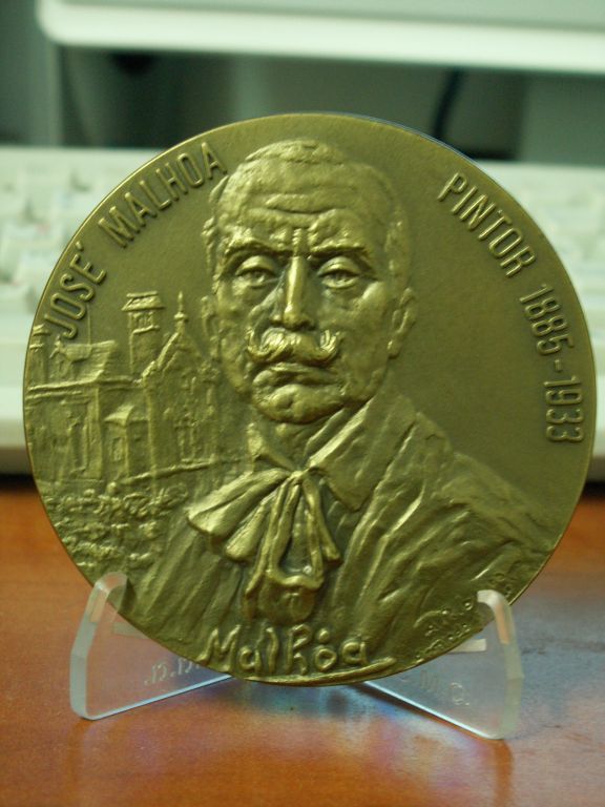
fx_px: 1445
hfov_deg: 23.7
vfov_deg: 31.2
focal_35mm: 62
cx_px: 302
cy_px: 404
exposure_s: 1/4
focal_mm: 10.28
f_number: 3.2
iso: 160
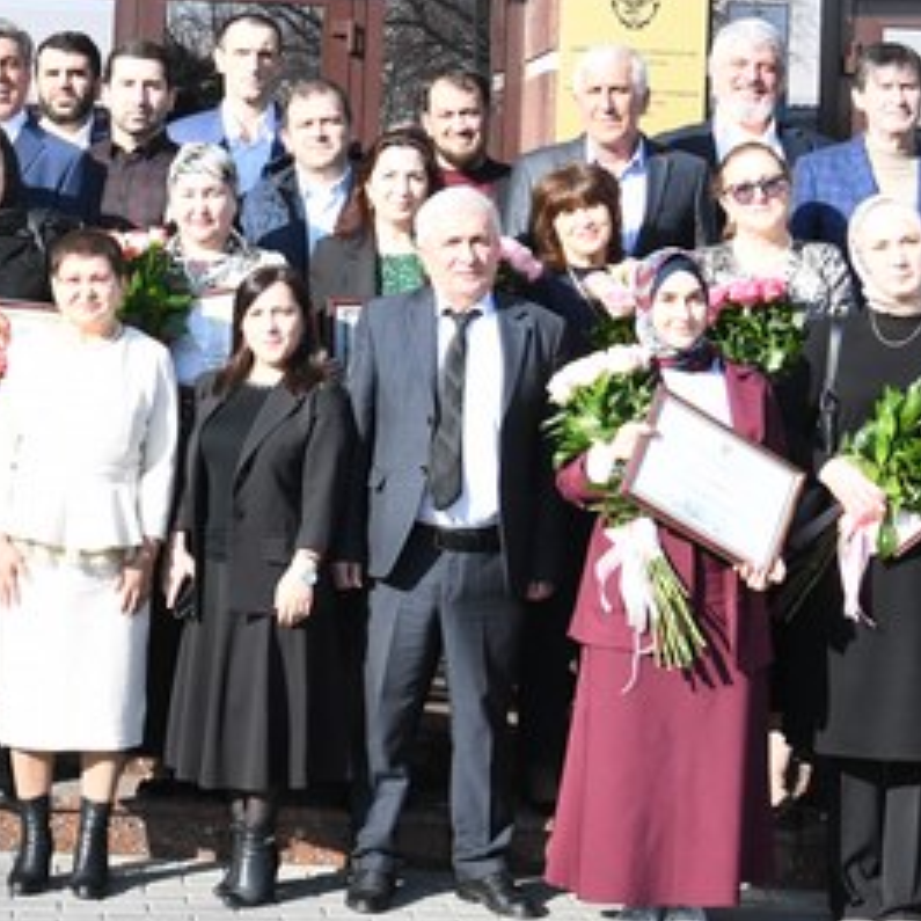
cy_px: 148
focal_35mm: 105
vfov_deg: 16.4
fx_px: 3161
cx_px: 177
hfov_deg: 16.5
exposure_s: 1/800
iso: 2000
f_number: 13
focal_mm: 32
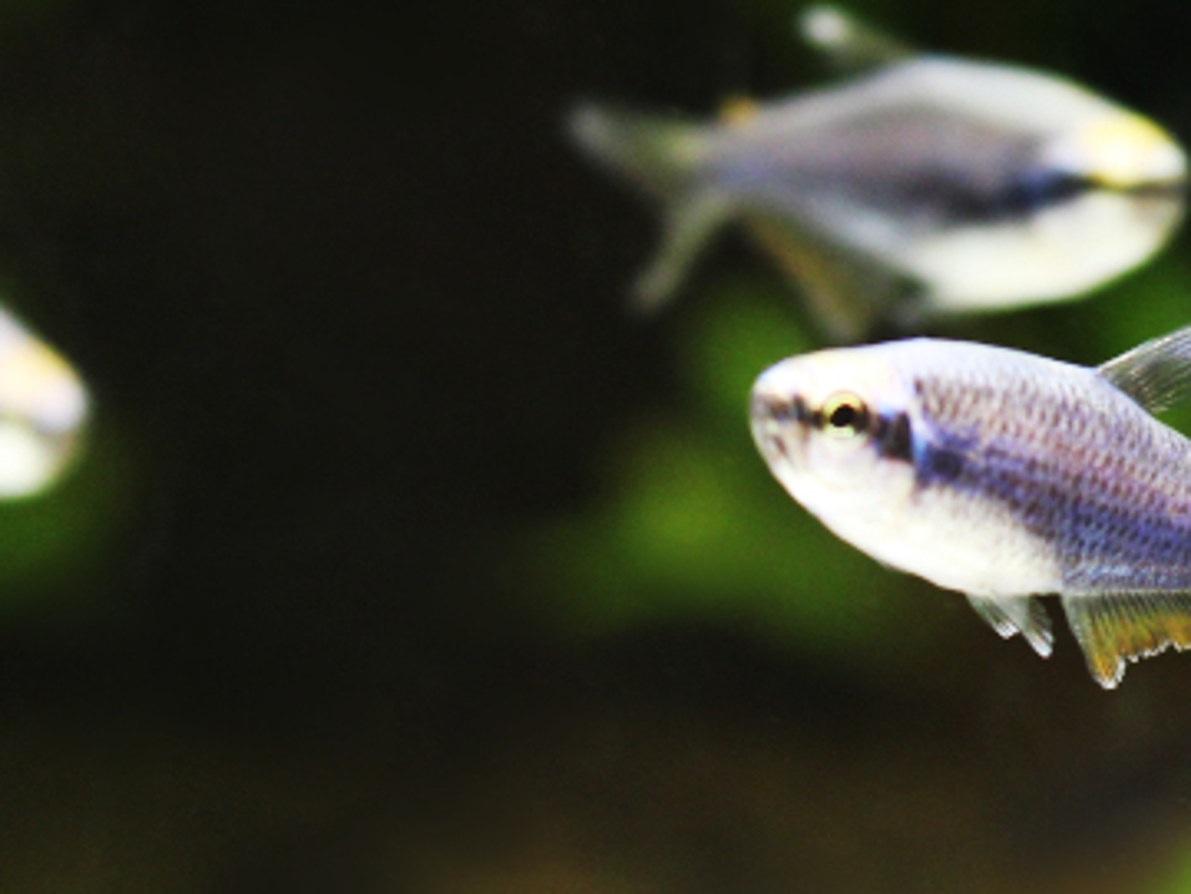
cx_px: 1237
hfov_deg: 23.2
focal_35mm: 80
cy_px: 36
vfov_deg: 18.0
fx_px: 2752
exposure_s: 1/40
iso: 80
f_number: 3.2
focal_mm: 6
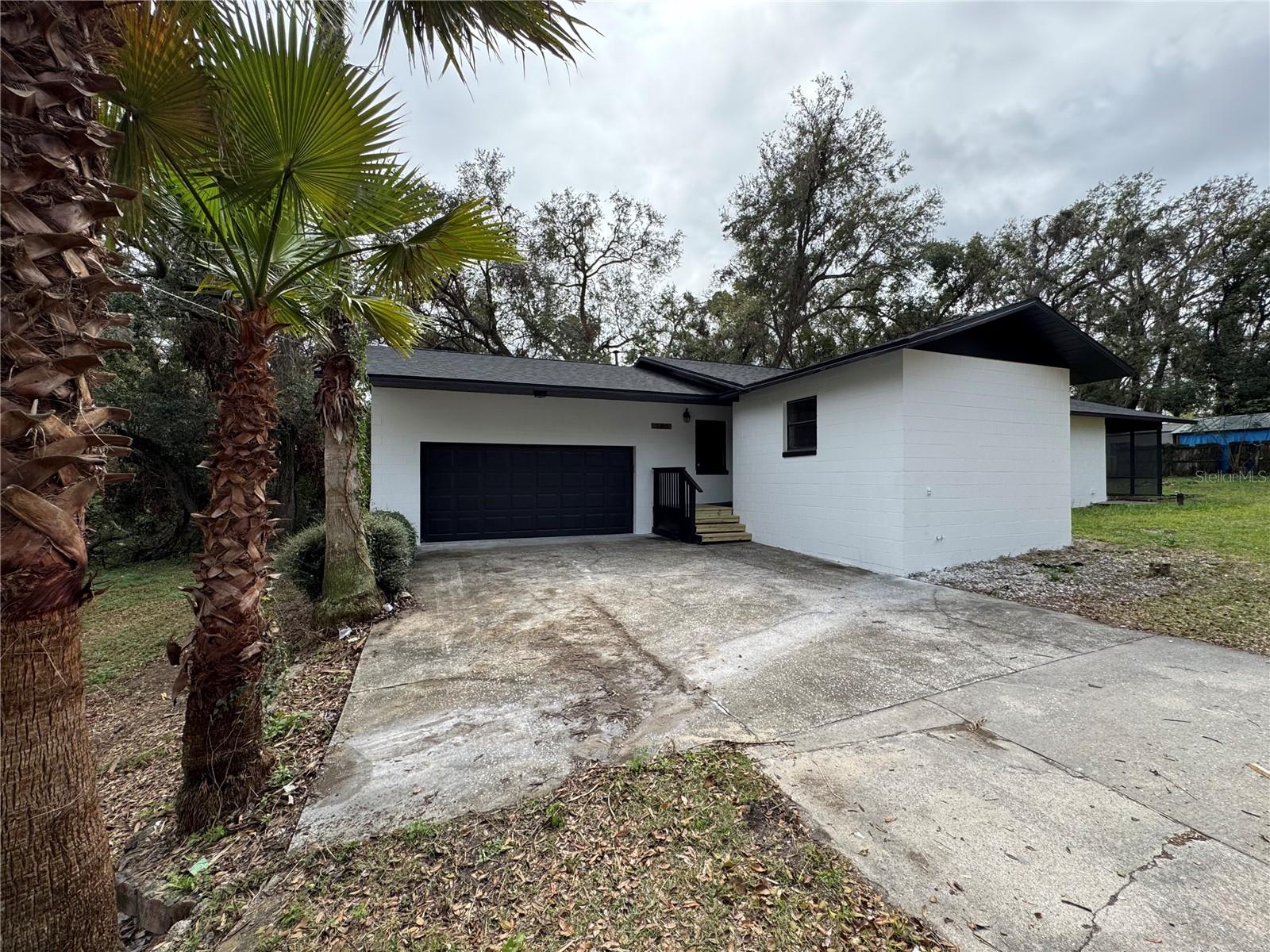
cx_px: 635
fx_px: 514
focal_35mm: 14
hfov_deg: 102.1
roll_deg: -0.4
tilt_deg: +0.0
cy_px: 476
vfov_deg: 85.7
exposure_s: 1/1034
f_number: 2.2
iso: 50
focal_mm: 2.22
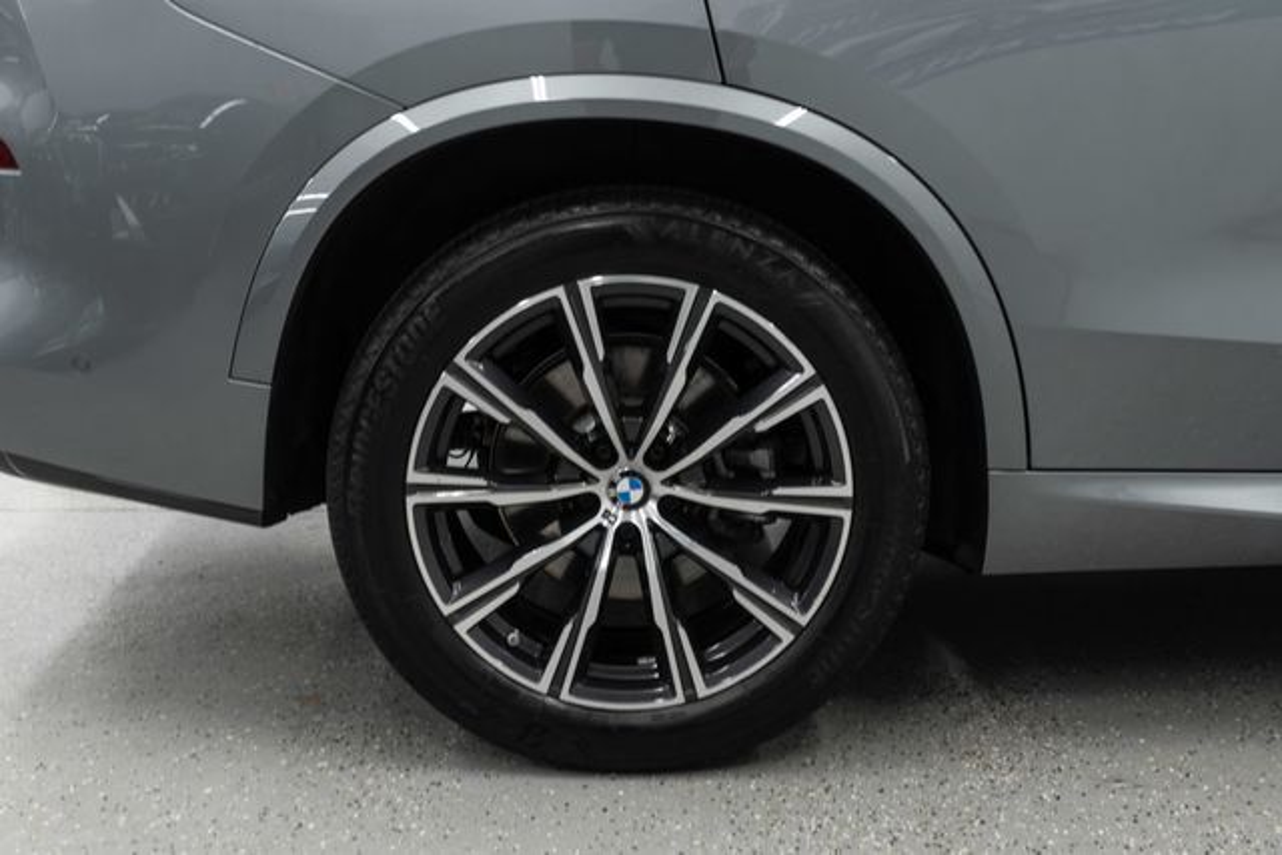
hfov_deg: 46.4
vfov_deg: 31.9
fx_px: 1496
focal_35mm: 42
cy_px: 428
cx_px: 641
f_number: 3.2
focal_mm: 28
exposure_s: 1/40
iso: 250
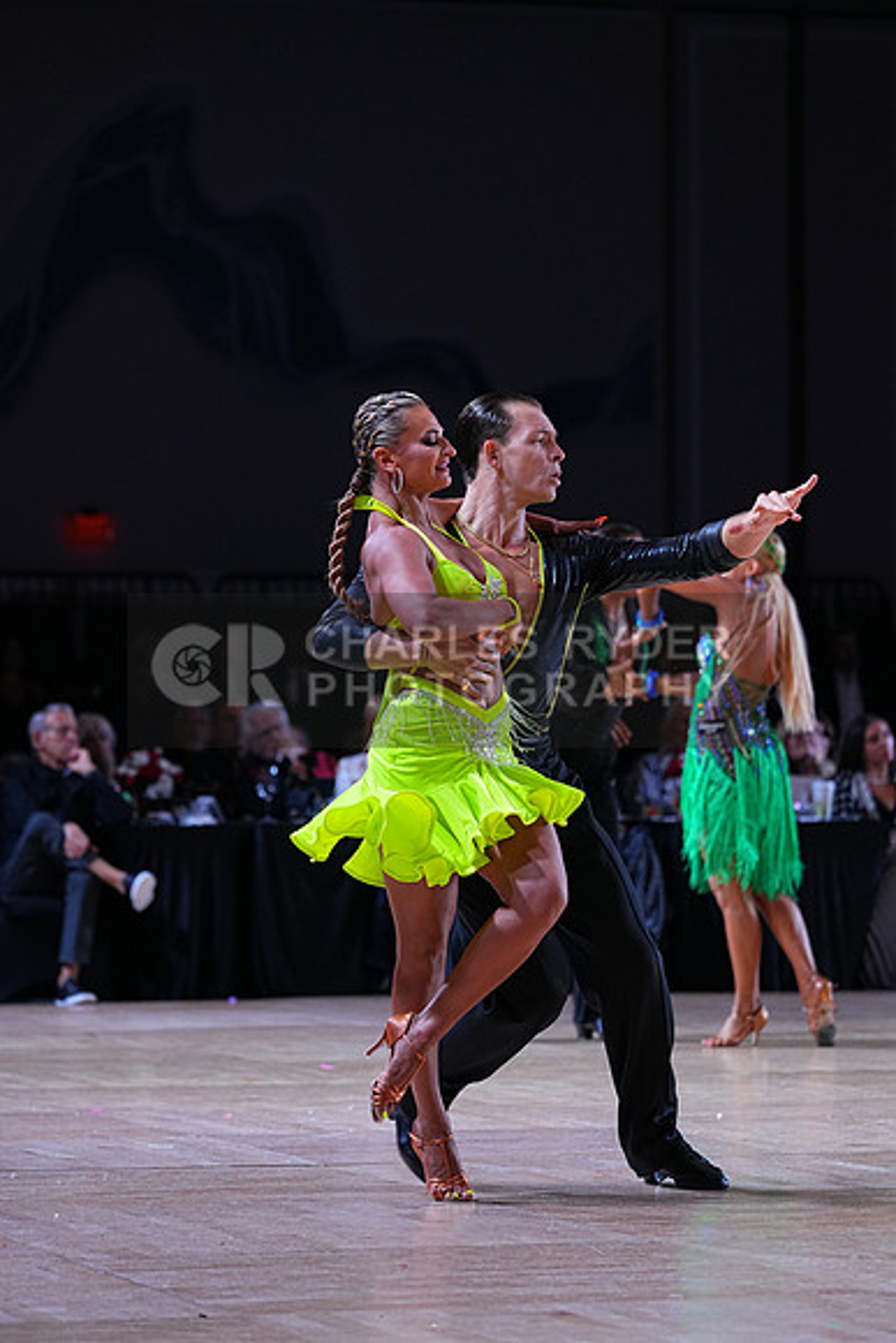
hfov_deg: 9.0
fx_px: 5708
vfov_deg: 13.4
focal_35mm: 153
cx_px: 448
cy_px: 672
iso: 1250
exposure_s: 1/500
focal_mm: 153
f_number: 4
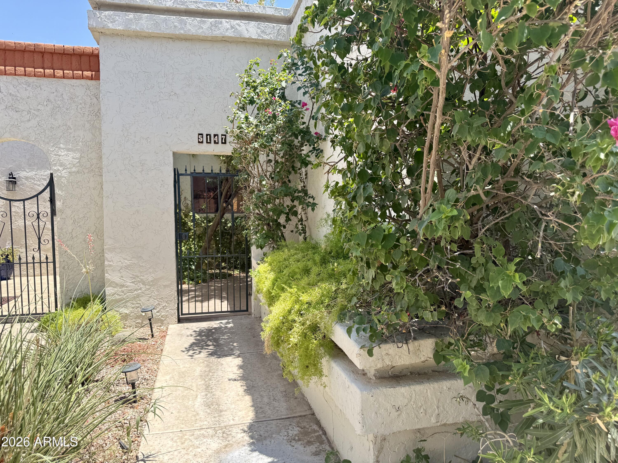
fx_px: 428
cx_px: 309
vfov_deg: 56.8
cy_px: 232
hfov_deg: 71.6
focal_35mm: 24
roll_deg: +0.7
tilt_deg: -2.6
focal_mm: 6.76
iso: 80
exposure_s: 1/1727
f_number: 1.78
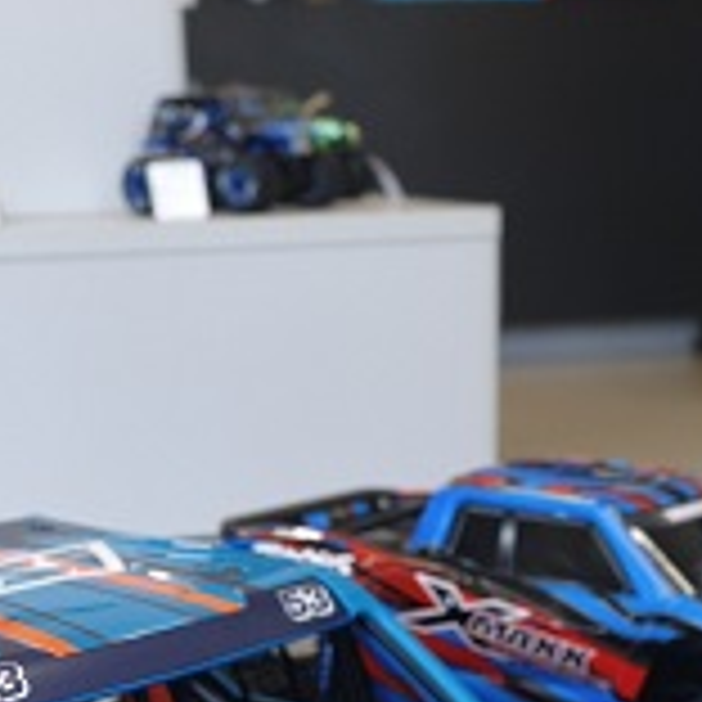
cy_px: 968
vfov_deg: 20.0
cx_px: 364
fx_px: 1790
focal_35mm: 78
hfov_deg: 22.2
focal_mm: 6.45
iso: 160
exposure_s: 1/99.9
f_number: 1.62
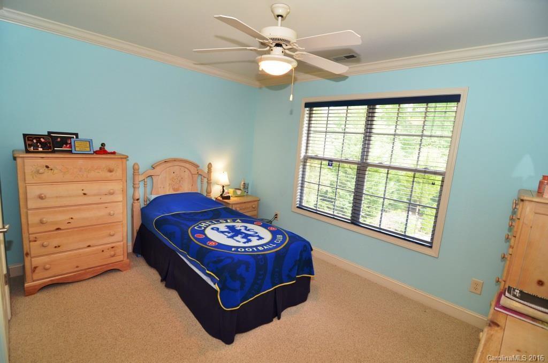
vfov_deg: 71.8
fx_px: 251
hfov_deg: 95.1
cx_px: 274
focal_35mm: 16
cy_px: 182
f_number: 4
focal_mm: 11
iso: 800
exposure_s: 1/60
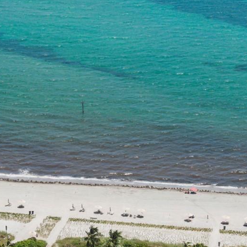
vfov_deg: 13.3
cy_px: 117
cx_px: 17
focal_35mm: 131
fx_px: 1058
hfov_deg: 13.2
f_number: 3.8
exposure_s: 1/1000
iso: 100
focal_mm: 8.6
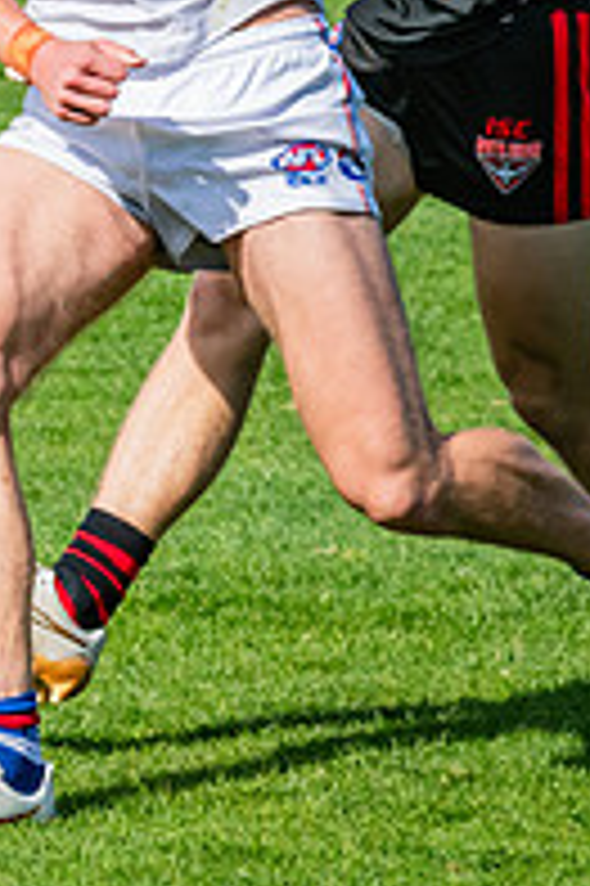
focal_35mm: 627
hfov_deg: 2.2
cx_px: 245
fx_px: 15440
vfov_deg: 3.3
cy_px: 52
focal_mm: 170
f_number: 11
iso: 800
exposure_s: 1/1600
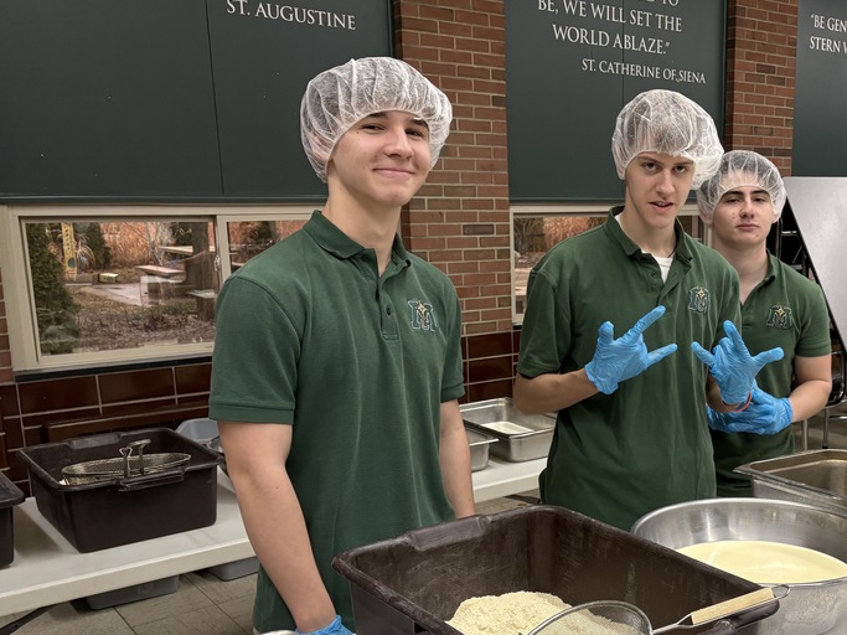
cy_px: 397
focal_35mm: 39
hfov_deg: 46.3
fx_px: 954
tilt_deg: -11.7
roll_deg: +0.1
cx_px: 627
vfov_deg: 36.6
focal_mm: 5.96
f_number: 1.6
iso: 160
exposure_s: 1/60
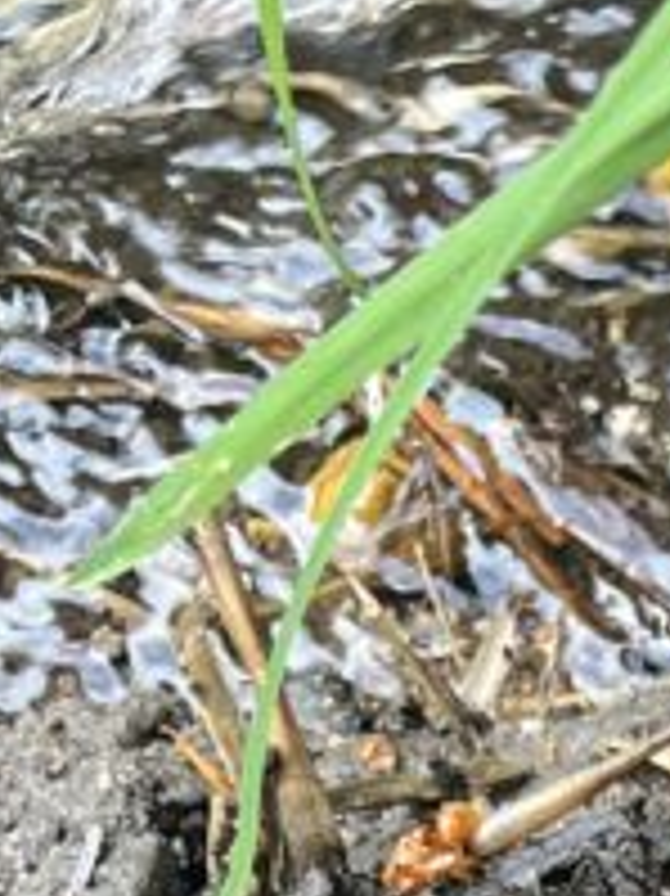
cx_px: 1601
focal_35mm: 134
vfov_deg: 11.5
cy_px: 2287
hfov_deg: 9.8
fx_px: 3462
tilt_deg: -74.4
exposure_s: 1/121
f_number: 1.6
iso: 80
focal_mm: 5.1
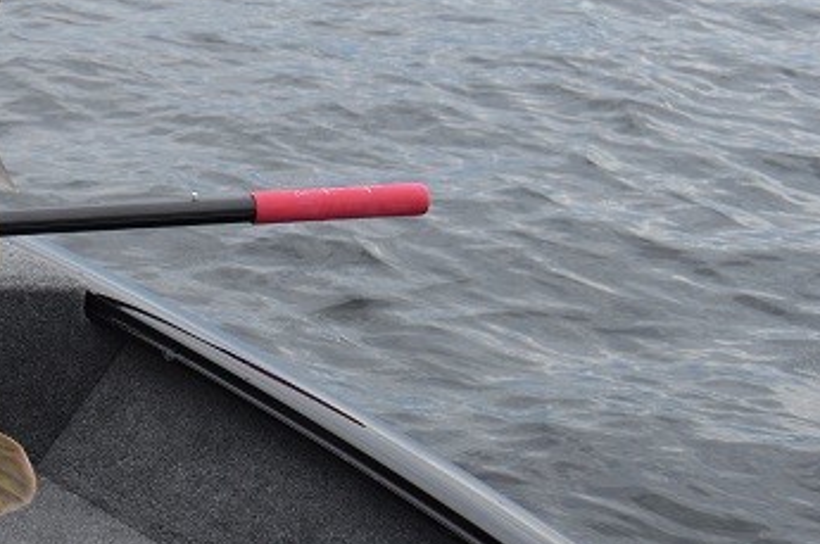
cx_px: -387
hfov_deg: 19.3
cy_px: 359
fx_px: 2126
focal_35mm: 93
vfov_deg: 14.6
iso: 125
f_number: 5.6
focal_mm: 21
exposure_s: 1/125
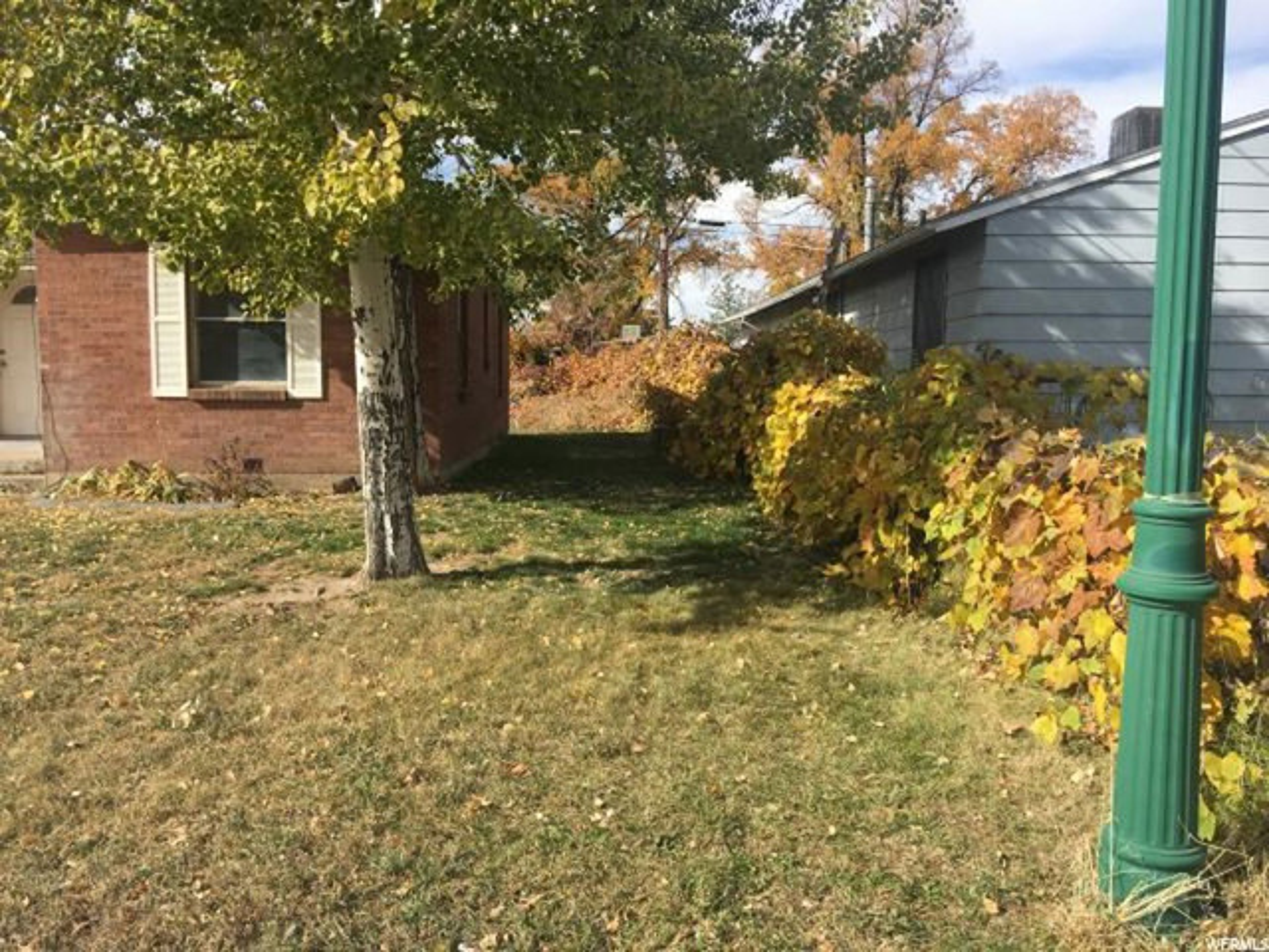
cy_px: 476
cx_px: 634
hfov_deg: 61.7
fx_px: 1063
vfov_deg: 48.2
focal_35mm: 29
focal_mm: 4.15
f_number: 2.2
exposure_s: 1/1099
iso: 25
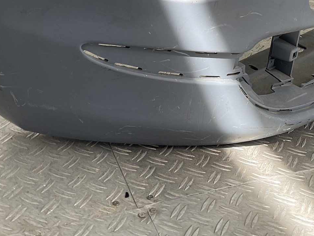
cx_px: 206
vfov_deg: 23.0
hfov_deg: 31.5
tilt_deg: -18.8
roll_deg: -6.2
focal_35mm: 61
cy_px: -4
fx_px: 553
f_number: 1.8
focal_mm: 3
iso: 16
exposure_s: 1/125
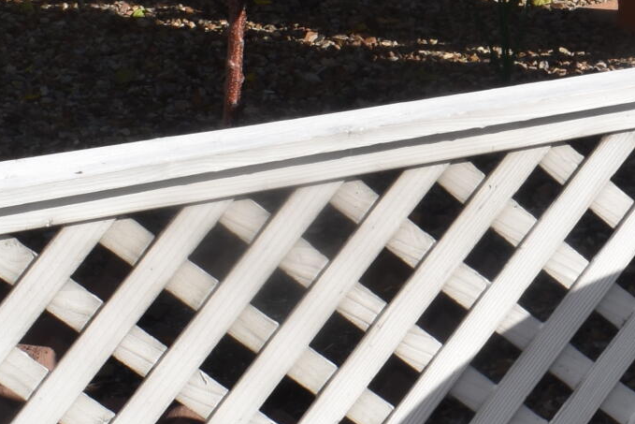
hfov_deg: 14.1
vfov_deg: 9.9
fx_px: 2456
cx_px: 859
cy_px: 269
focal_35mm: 139
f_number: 14
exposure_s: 1/200
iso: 100
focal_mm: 21
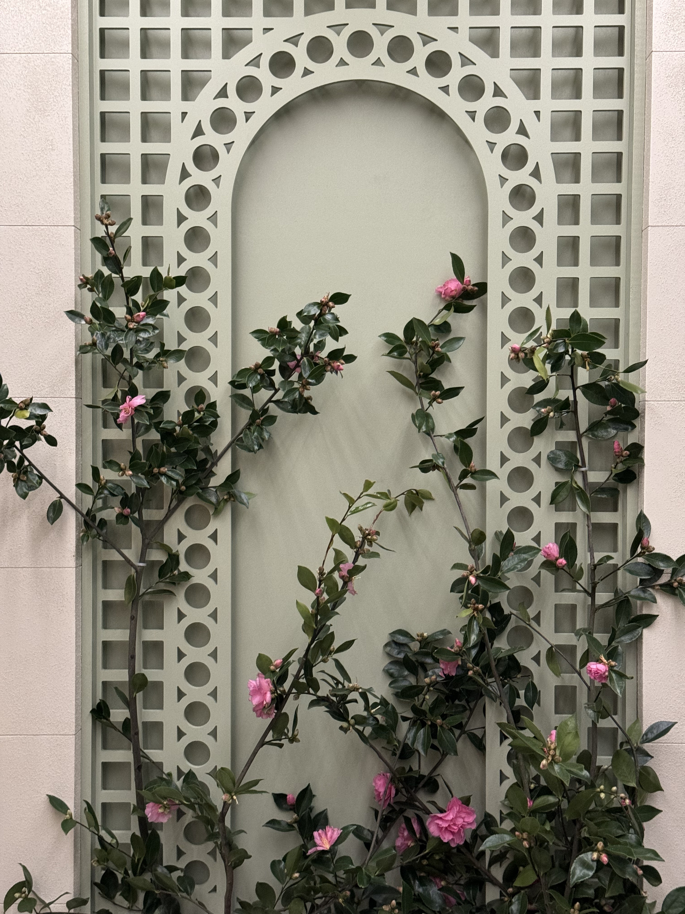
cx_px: 342
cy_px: 457
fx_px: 1266
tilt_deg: -1.8
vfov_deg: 39.7
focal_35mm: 48
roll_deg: +0.1
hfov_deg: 30.3
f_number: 1.78
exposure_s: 1/40
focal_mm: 6.76
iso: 500
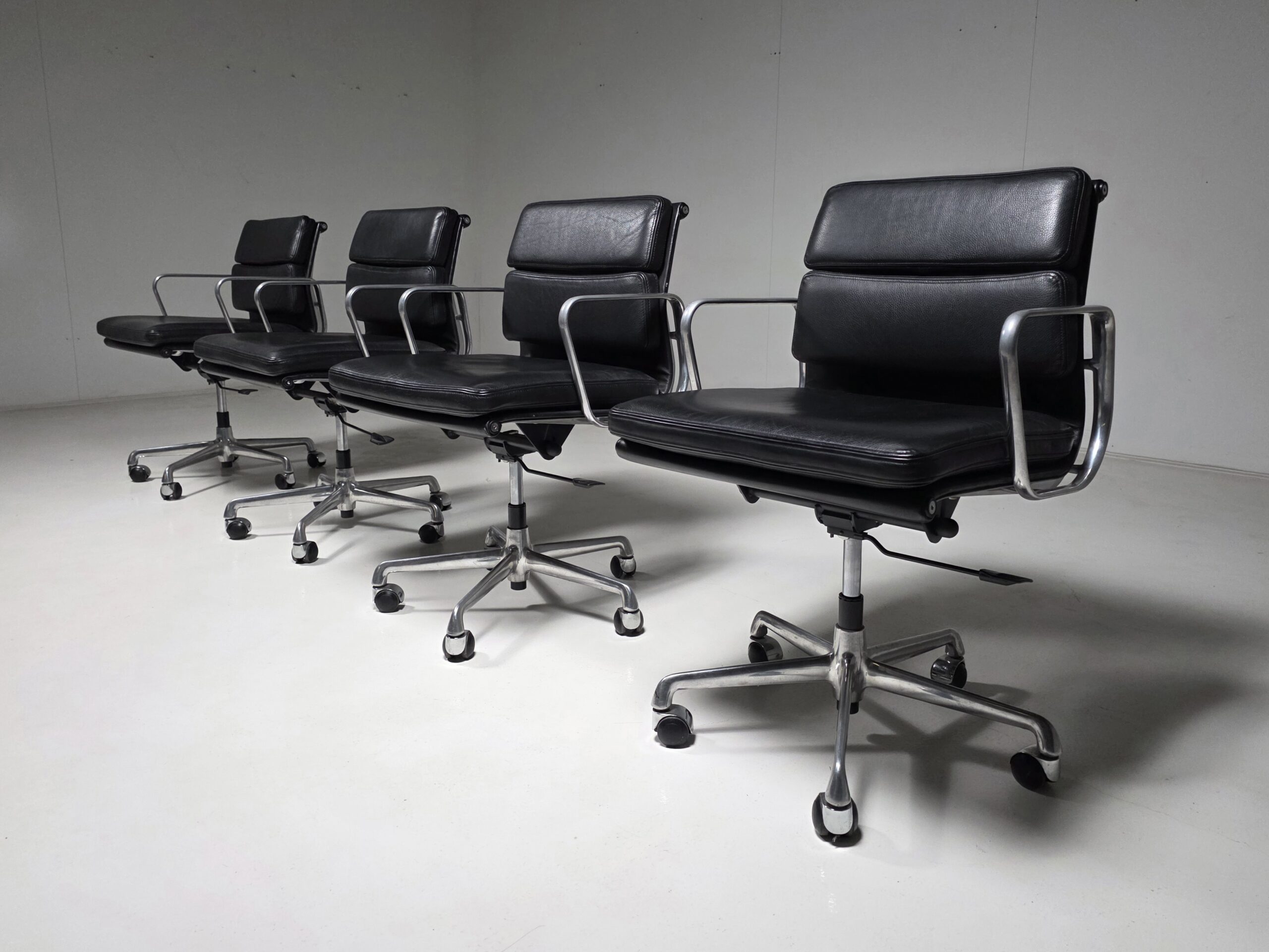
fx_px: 843
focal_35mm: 23
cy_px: 476
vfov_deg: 58.9
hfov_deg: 73.9
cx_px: 634
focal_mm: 6.3
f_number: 1.7
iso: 320
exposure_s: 1/120
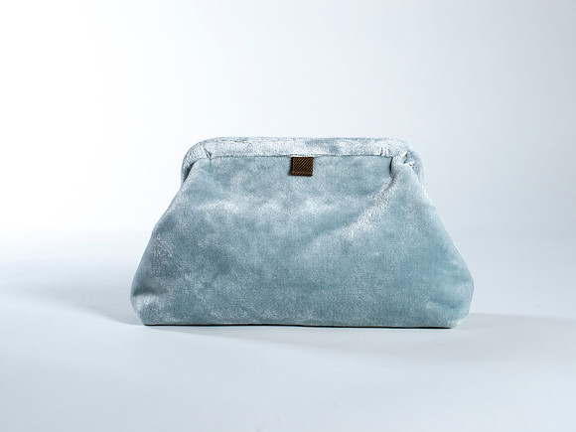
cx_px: 312
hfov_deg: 34.7
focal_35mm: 55
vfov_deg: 26.4
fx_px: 920
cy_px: 216
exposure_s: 1/200
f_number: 9
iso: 200
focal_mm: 50
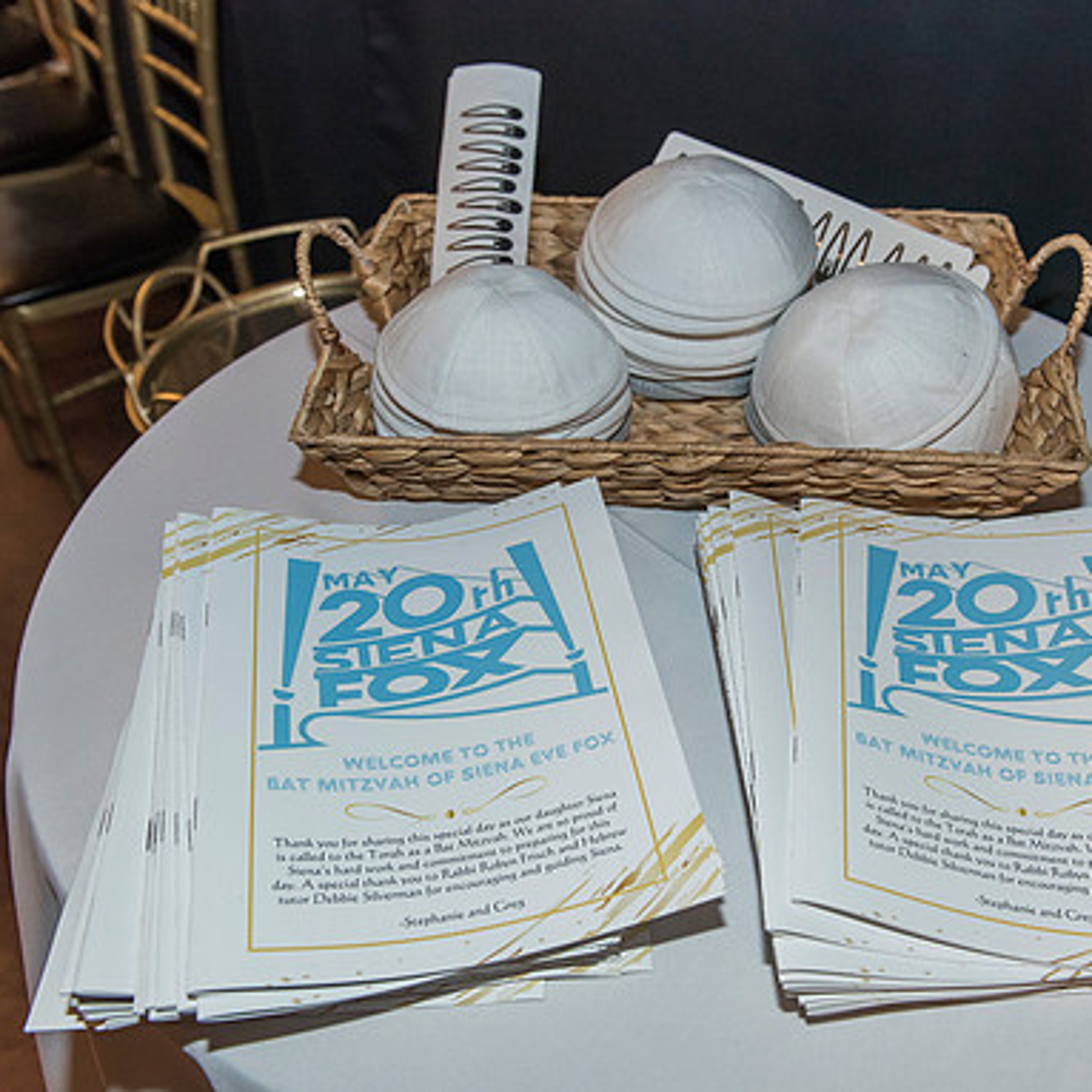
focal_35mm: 36
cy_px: 543
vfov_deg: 46.0
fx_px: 1285
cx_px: 659
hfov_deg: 45.8
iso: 1250
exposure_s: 1/125
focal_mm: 28
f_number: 4.5
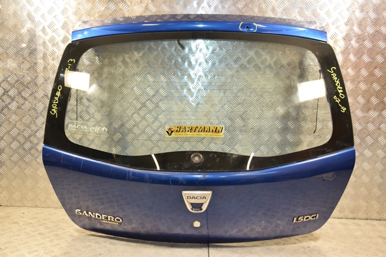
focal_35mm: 38
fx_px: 402
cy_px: 128
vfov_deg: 35.5
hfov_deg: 51.3
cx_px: 193
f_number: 5
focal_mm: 25
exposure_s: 1/160
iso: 800
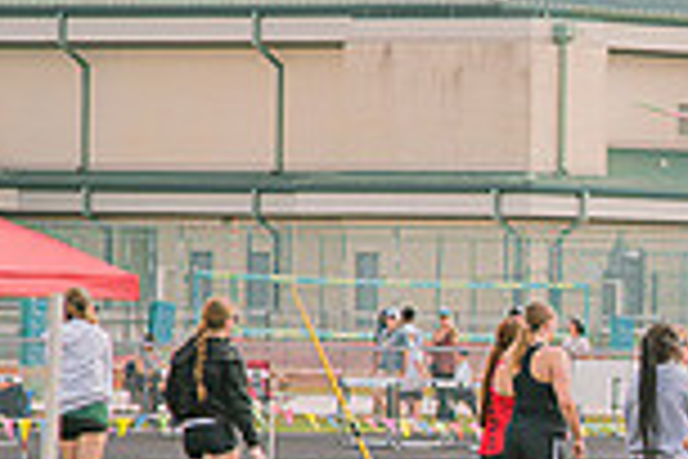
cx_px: 904
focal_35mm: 454
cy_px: 364
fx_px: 8676
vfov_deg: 3.0
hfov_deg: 4.5
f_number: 4
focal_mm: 120
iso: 200
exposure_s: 1/200
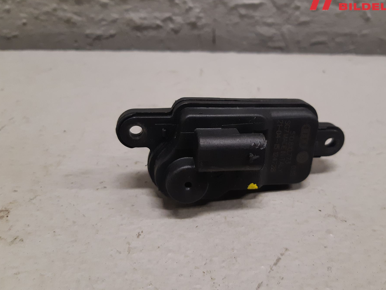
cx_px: 221
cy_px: 141
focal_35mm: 30
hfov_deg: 59.7
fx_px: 335
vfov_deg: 46.8
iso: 160
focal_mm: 3.93
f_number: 1.7
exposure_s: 1/50
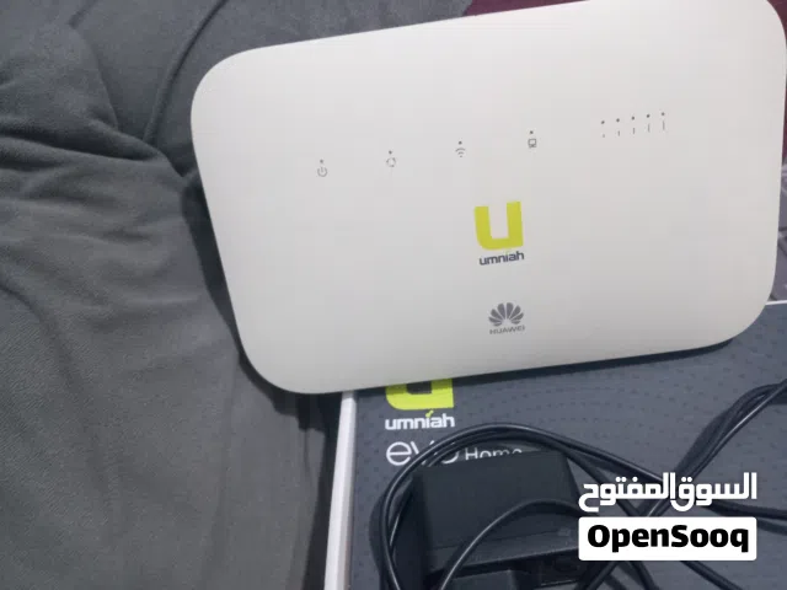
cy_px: 295
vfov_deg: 53.1
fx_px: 591
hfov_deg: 67.3
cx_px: 394
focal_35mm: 26
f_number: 2.2
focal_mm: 3.65
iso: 768
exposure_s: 1/16.7
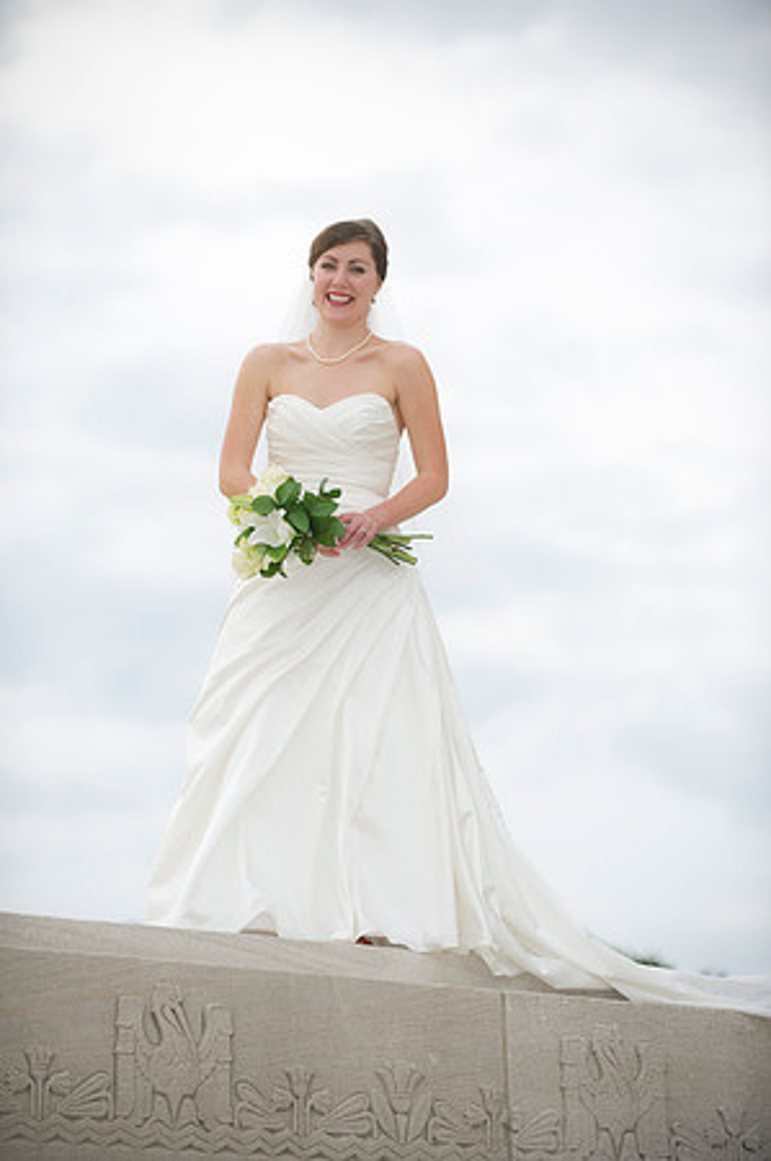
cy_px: 580
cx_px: 386
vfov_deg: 15.8
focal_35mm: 130
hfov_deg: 10.5
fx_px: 4186
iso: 160
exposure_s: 1/250
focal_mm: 130
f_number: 2.8
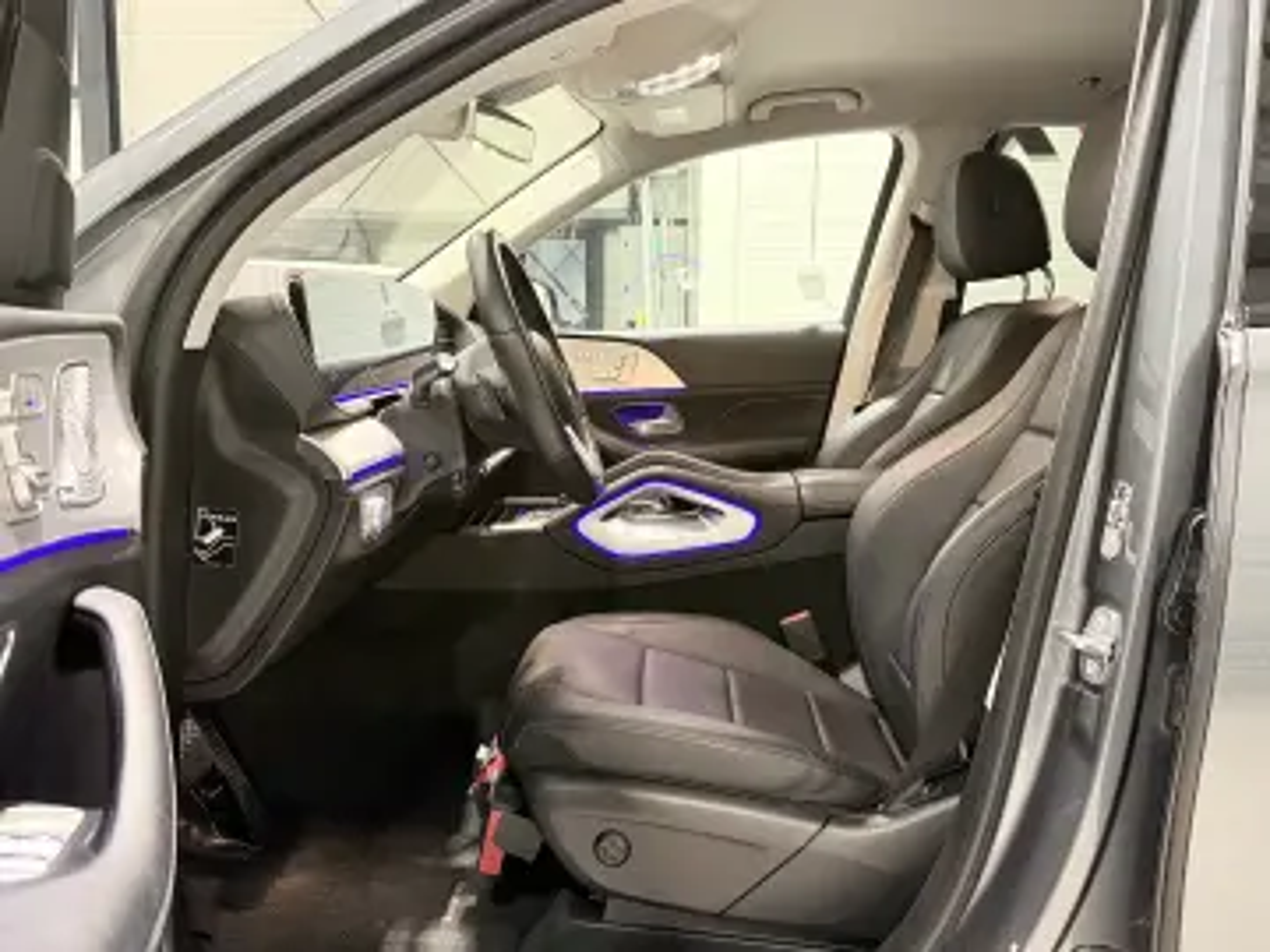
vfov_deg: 56.8
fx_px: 881
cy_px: 476
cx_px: 635
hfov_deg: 71.6
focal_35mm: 24
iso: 640
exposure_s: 1/50
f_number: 1.78
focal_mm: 6.76
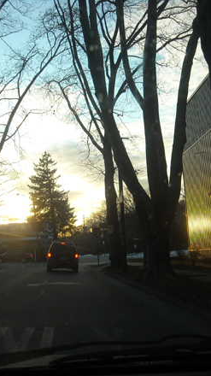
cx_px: 73
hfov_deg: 22.9
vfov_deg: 39.9
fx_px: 518
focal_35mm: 52
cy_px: 191
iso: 70
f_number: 2.8
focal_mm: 5.7
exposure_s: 1/250
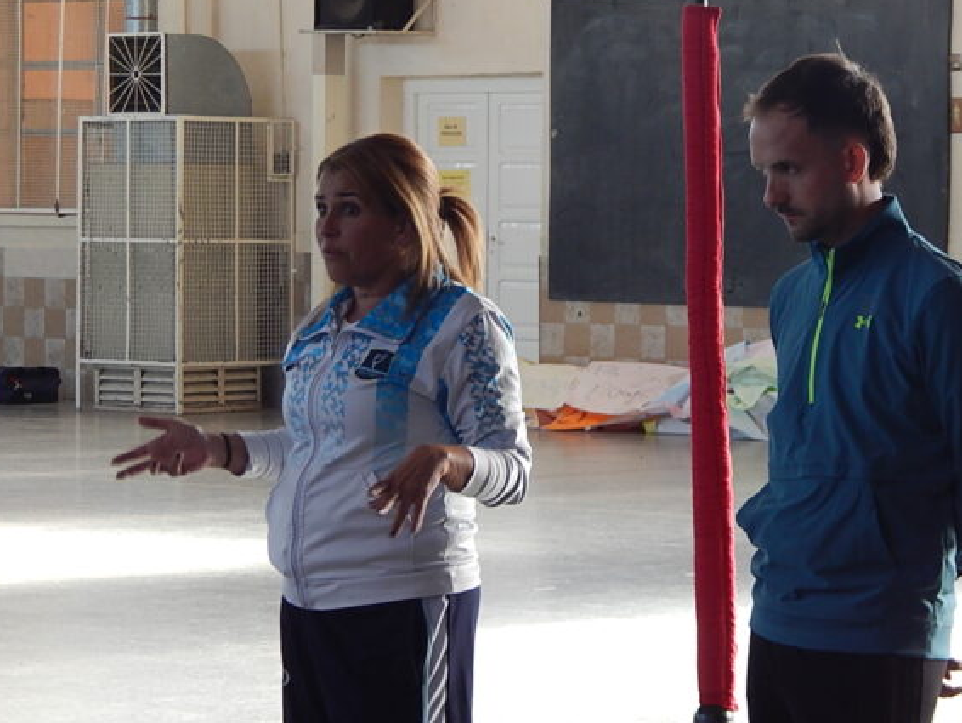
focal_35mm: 179
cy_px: 388
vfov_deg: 8.3
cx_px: 607
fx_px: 4977
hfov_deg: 11.0
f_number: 4.8
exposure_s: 1/10
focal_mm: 23.4
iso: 200
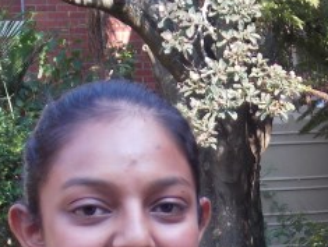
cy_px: 320
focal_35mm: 223
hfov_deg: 8.8
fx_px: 2116
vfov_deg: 6.6
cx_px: 343
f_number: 4.2
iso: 80
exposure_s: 1/60
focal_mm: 12.5
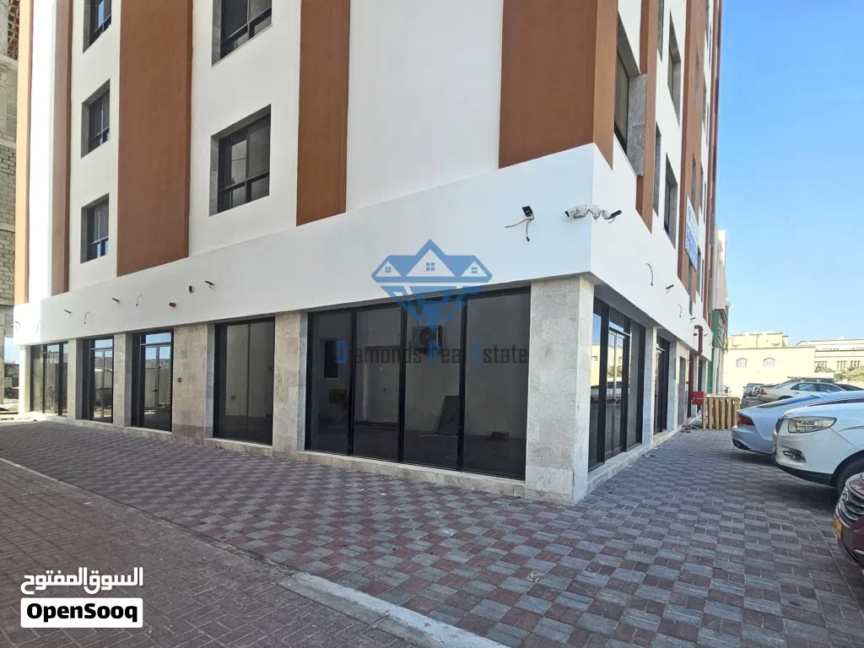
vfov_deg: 89.9
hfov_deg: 106.2
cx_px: 432
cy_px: 324
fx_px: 324
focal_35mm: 13
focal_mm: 2.2
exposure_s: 1/1102
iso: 50
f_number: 2.2
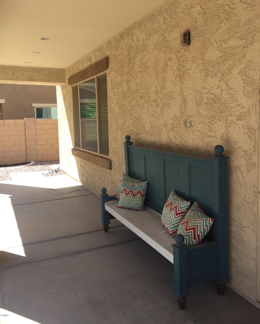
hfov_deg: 47.1
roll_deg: +1.9
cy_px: 149
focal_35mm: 31
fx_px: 298
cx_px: 128
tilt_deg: -5.9
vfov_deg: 57.1
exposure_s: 1/377
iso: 32
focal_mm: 4.15
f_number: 2.2
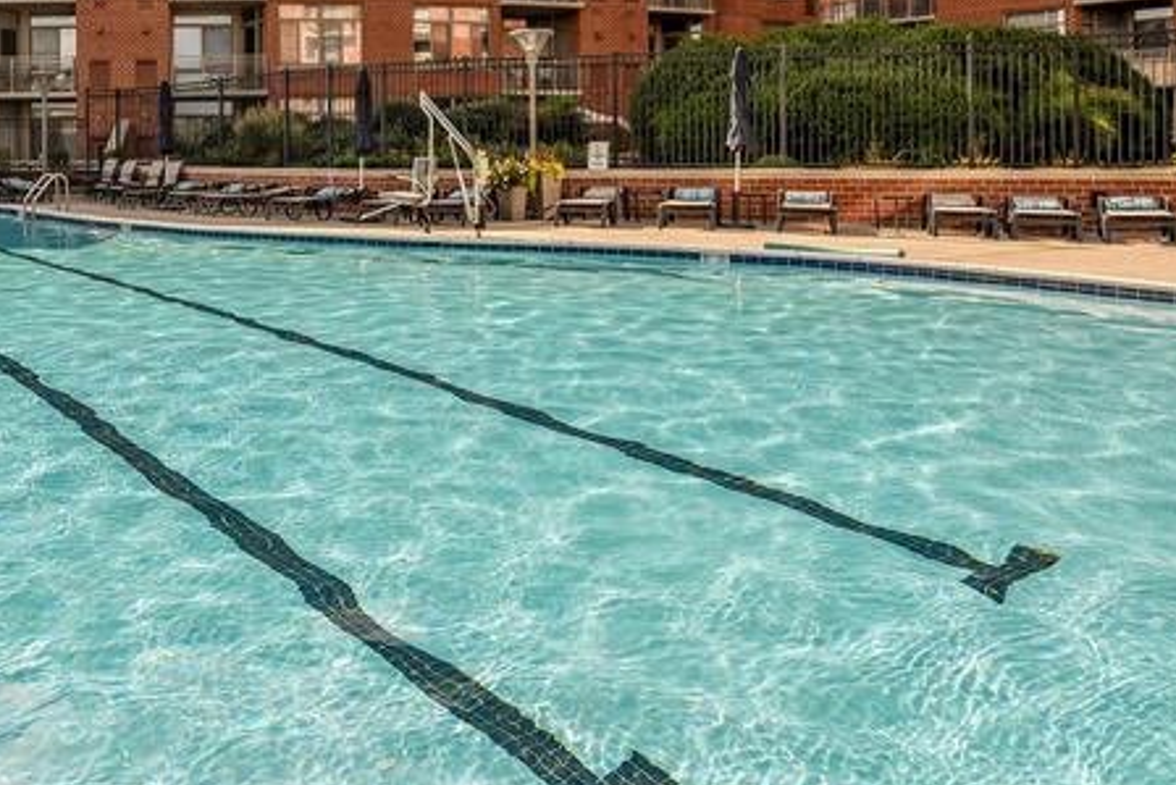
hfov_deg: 56.4
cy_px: 109
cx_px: 326
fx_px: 1046
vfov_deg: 38.8
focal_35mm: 32
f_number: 4.5
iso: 100
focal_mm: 14
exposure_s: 1/640
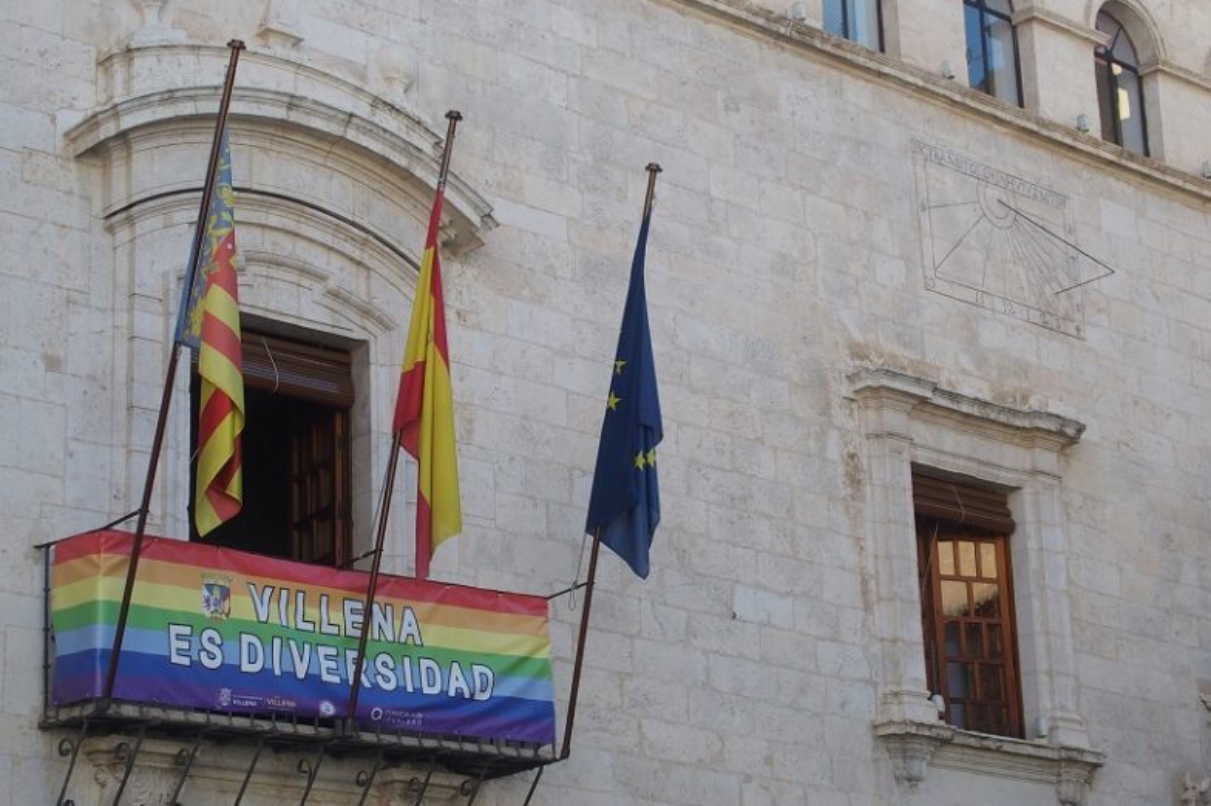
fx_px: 2656
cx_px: 494
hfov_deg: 25.6
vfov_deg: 17.2
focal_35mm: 79
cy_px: 476
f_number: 3.5
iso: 100
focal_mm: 13.2
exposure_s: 1/320
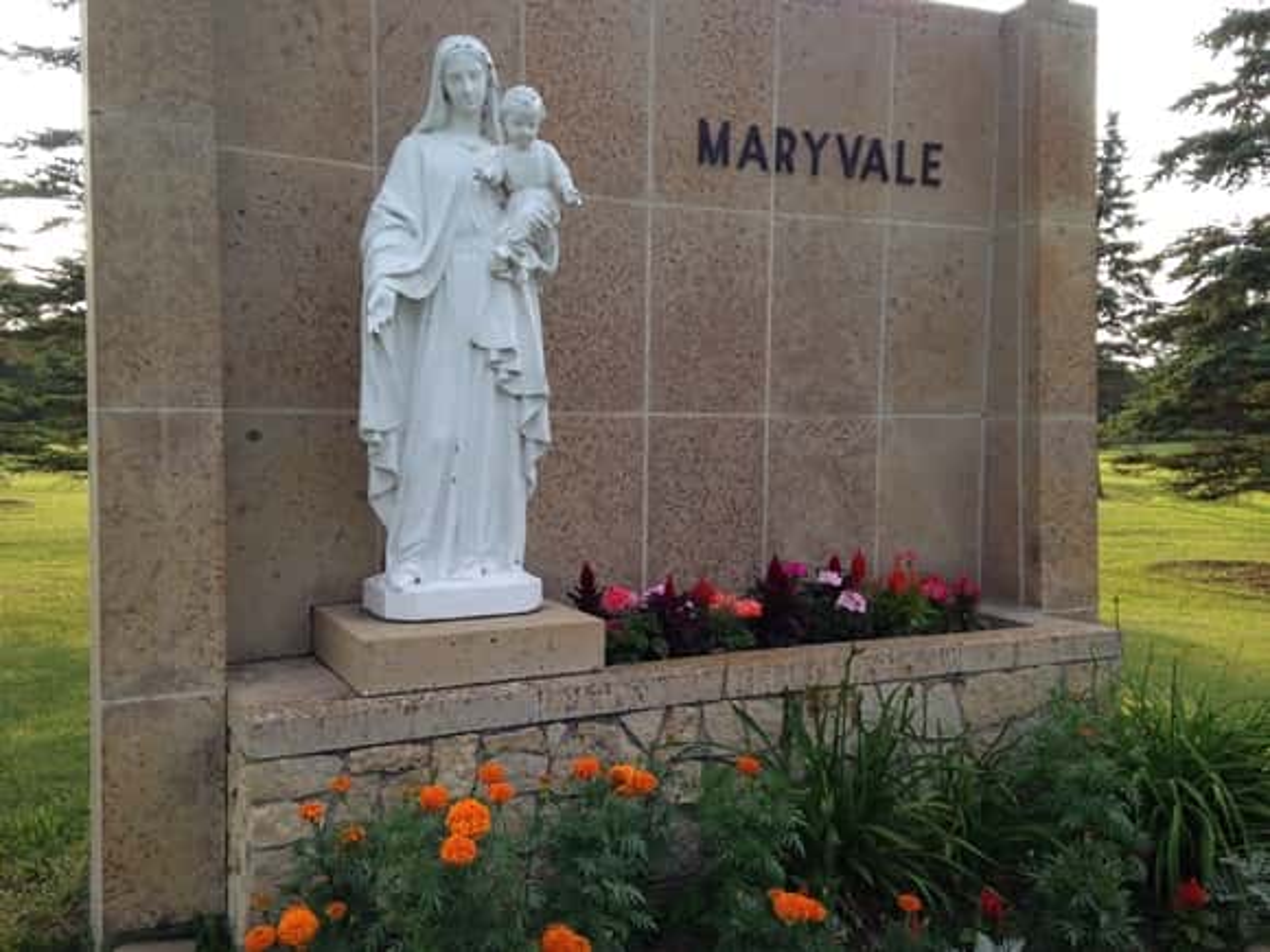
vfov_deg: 42.9
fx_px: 1211
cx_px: 635
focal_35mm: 33
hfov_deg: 55.4
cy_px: 476
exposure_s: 1/192
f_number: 2.4
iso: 50
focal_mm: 4.12
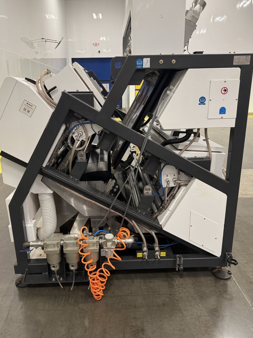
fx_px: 253
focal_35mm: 26
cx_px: 120
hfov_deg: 53.0
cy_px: 164
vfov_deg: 67.3
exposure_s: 1/60
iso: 200
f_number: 1.8
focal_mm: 6.8
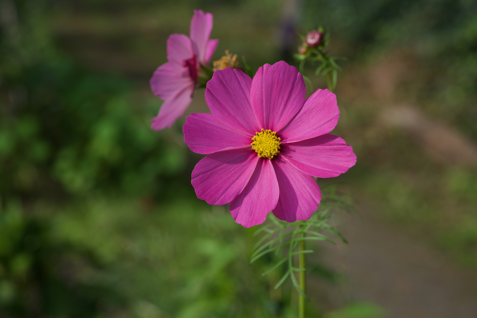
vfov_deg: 16.5
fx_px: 1100
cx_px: 238
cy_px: 159
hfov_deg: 24.5
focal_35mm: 83
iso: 125
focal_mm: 55
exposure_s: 1/340
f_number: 5.6
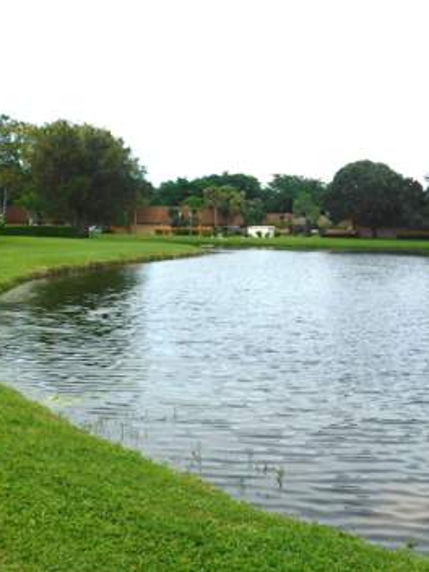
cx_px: 370
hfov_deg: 28.7
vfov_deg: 38.9
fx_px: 810
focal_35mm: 49
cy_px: 284
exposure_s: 1/1250
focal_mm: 6.3
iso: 125
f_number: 3.5
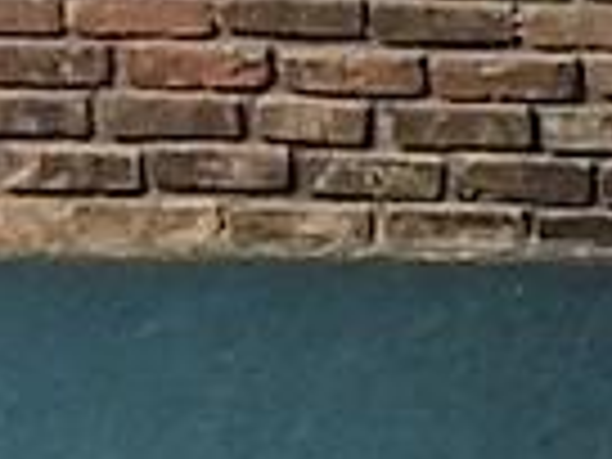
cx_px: 990
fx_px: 2404
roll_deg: +0.1
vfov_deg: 10.2
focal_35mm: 136
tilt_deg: -9.8
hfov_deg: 13.4
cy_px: -382
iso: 250
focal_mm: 4.15
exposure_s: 1/24
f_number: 2.2
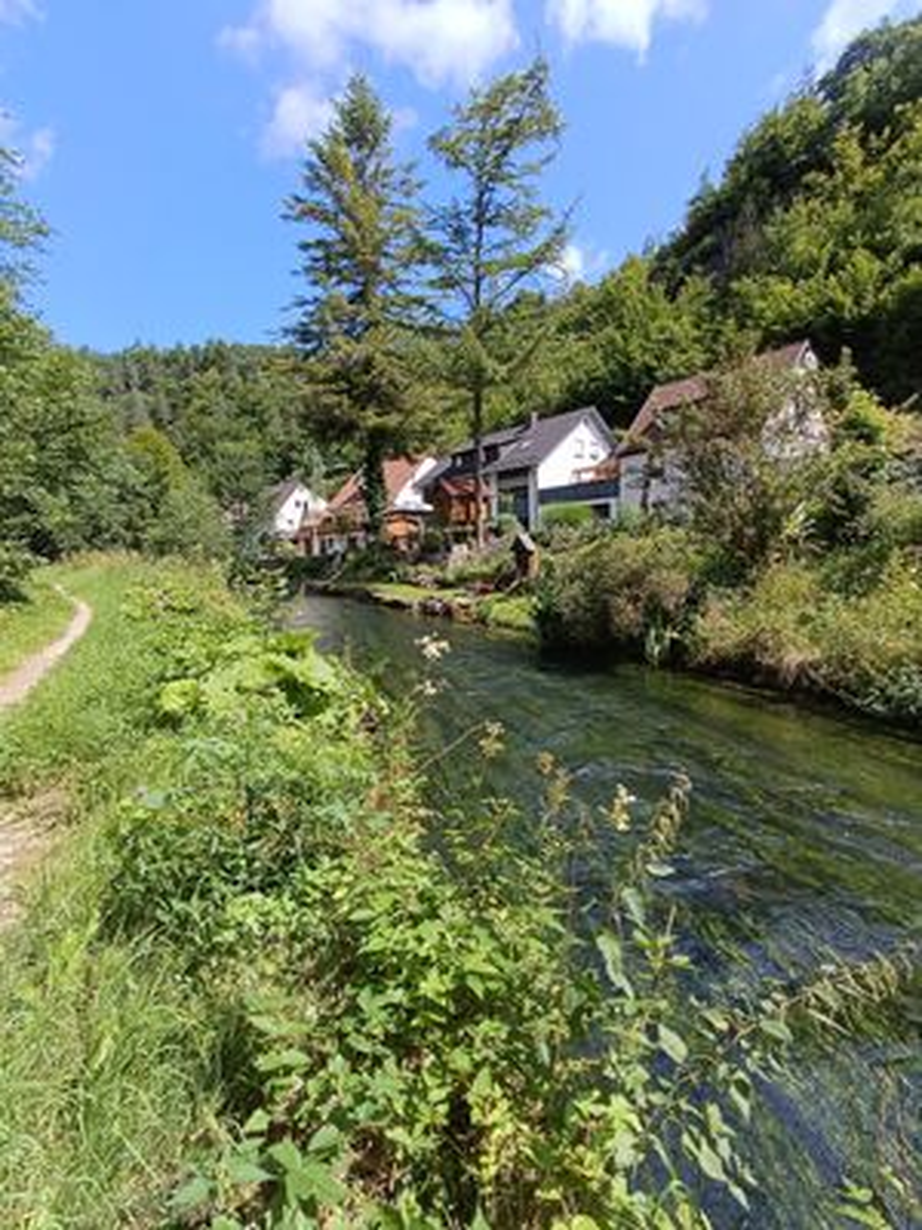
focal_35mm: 16
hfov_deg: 78.1
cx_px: 461
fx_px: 568
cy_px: 615
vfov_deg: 94.5
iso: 50
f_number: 2.2
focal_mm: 1.66
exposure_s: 1/478
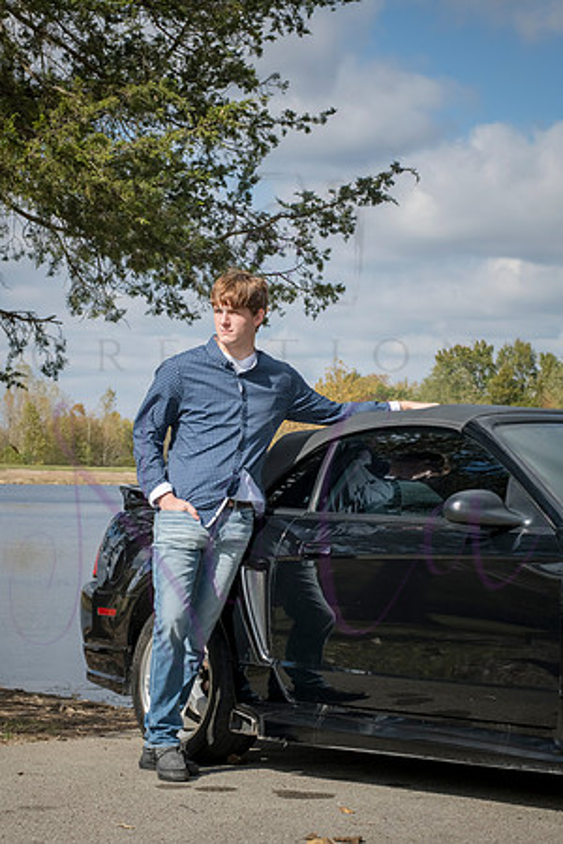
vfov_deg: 25.4
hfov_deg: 17.1
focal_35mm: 80
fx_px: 1877
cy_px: 422
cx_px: 282
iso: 800
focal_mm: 80
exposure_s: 1/640
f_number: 13
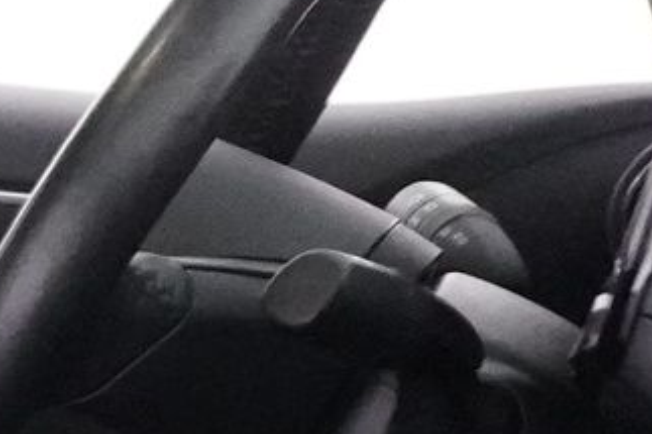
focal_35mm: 186
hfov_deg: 8.6
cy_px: 748
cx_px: -1480
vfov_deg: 7.2
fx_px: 3367
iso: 6400
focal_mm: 16
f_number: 3.5
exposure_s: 1/100
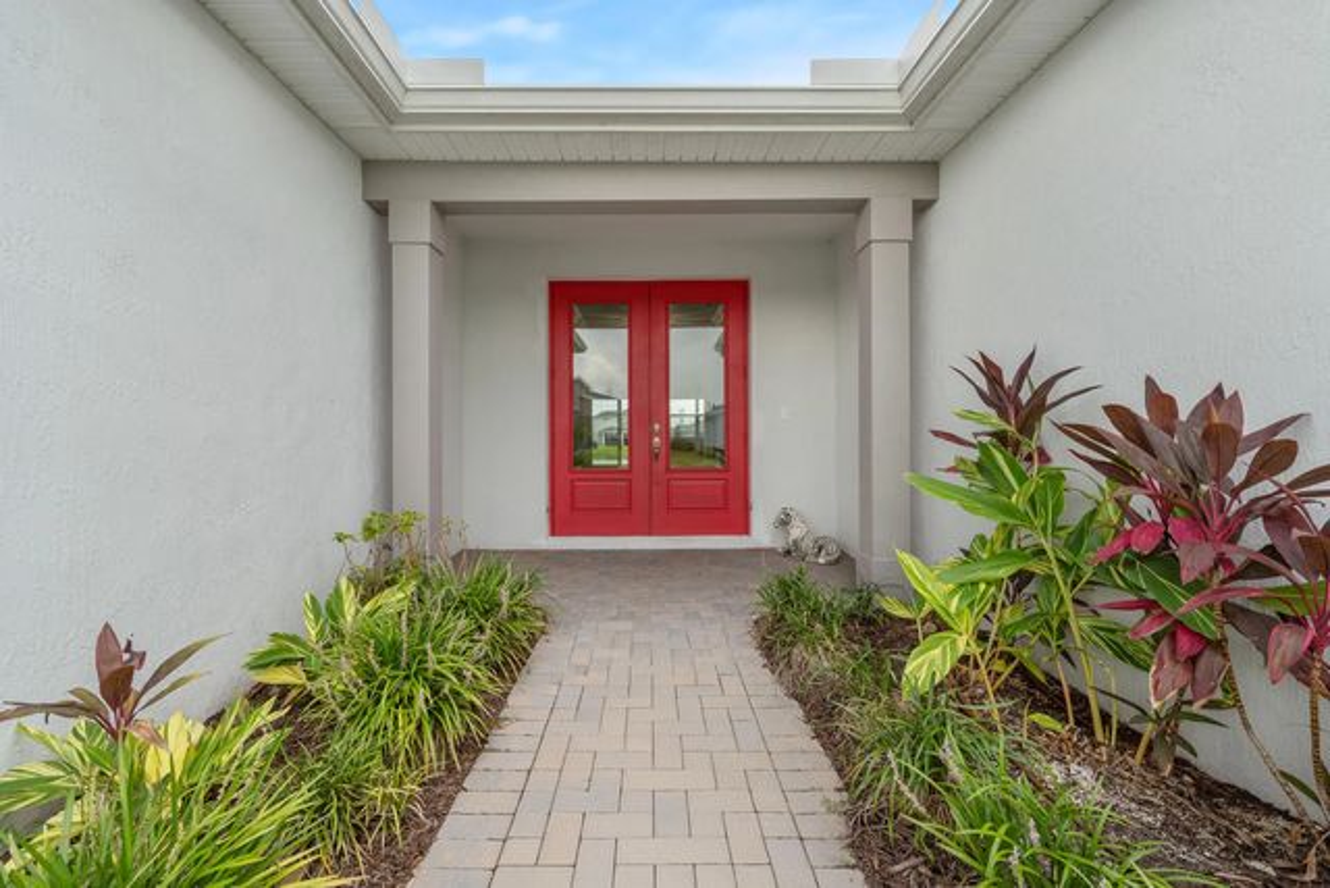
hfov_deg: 104.2
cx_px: 665
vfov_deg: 81.2
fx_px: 517
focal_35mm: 14
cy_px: 444
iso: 250
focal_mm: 14
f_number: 9
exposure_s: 1/125
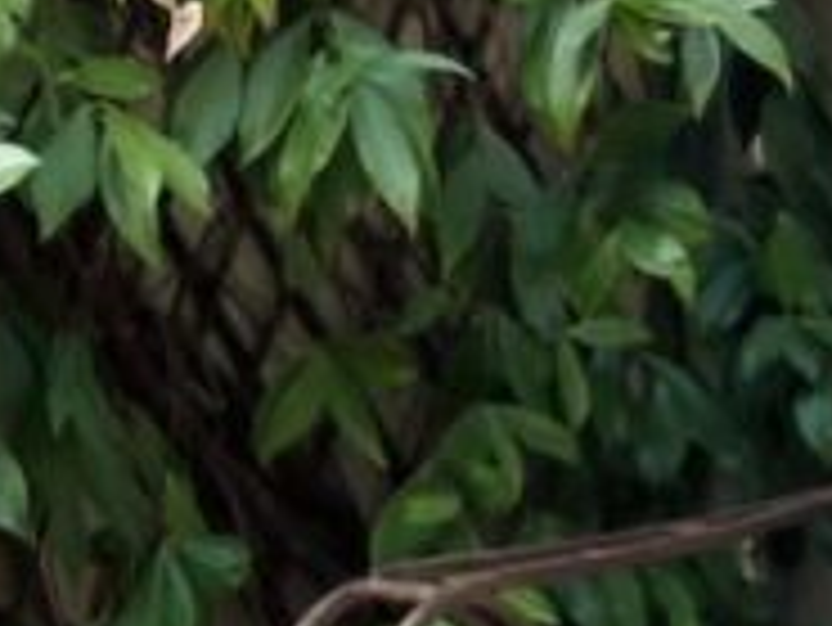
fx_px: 6397
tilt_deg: -8.8
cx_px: -1129
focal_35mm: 266
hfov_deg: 7.0
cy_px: 243
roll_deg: +0.8
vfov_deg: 5.6
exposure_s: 1/373
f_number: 1.78
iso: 80
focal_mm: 6.86
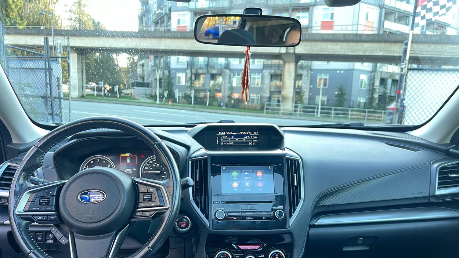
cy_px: 164
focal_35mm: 29
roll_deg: -2.4
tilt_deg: -9.1
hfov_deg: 66.1
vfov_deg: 39.8
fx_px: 353
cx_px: 228
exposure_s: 1/60
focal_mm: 5.7
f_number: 1.5
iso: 160
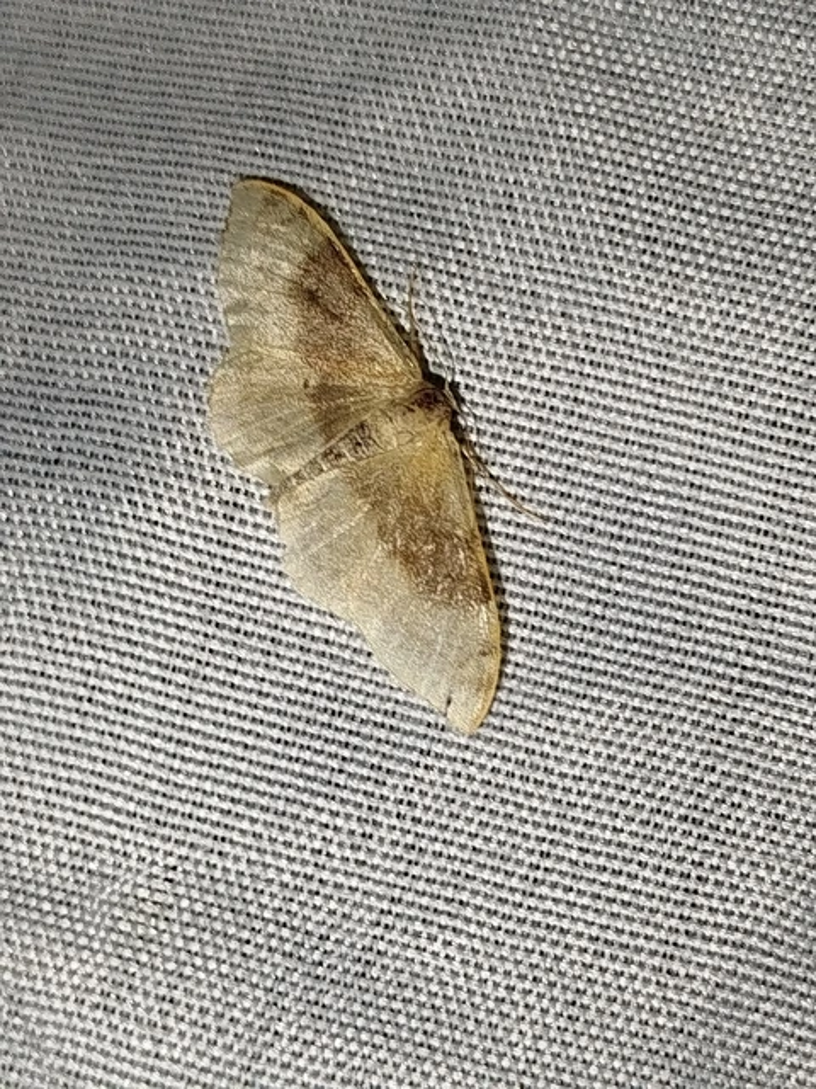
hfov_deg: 18.7
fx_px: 2483
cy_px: 544
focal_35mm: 79
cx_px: 408
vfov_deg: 24.7
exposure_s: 1/50
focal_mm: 5.31
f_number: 1.7
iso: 80
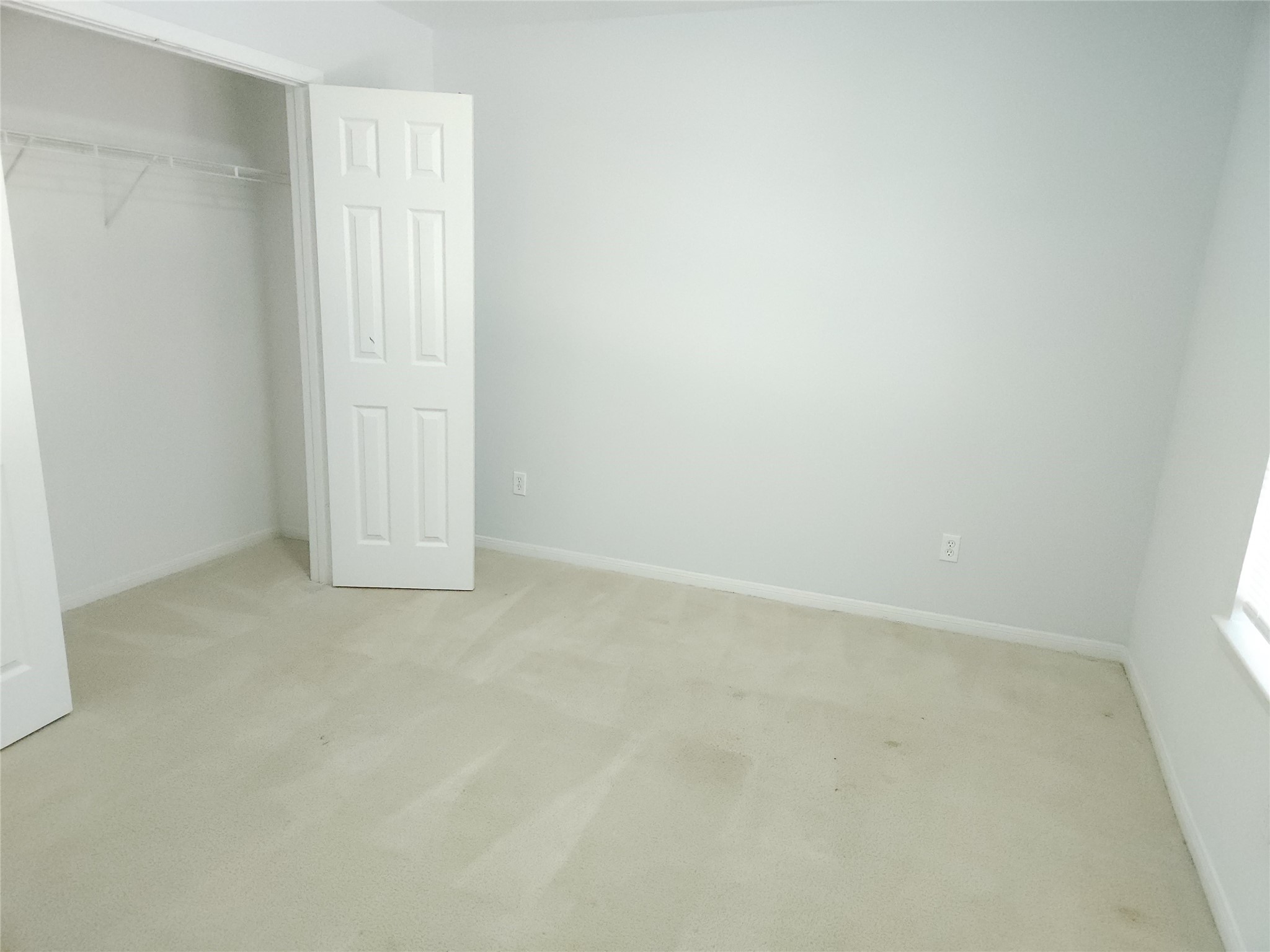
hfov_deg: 73.9
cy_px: 476
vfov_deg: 58.9
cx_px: 635
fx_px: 844
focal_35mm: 23
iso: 1600
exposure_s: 1/429
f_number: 1.8
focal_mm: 5.4
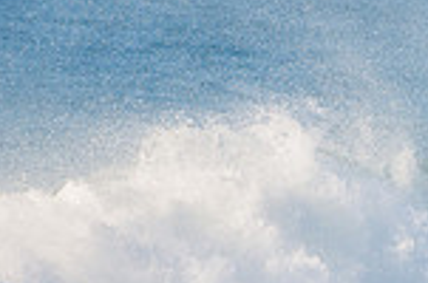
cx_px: 774
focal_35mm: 1926
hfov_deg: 1.1
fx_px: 22850
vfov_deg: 0.7
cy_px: 434
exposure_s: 1/1600
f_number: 5.6
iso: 200
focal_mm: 500
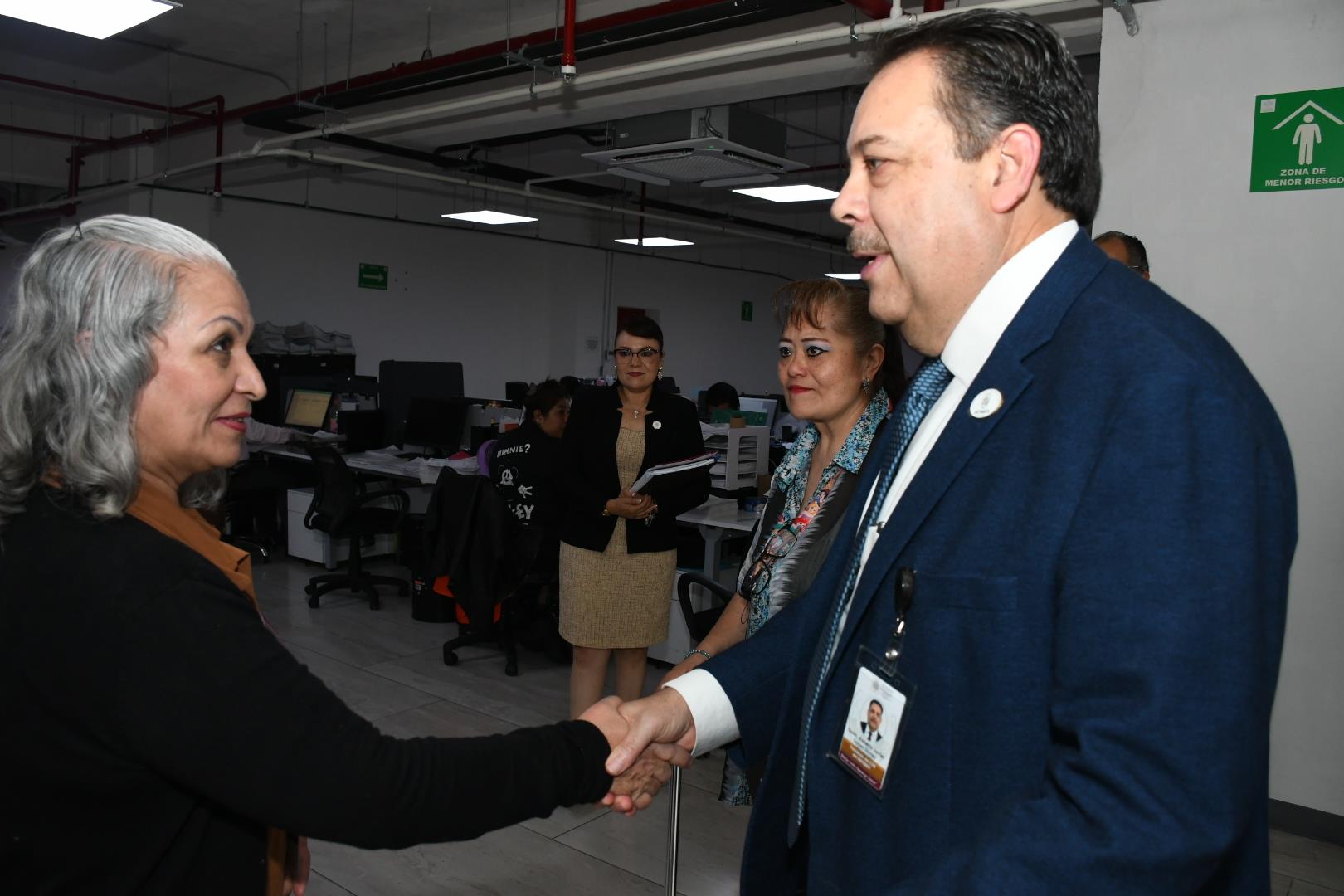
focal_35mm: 27
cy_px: 448
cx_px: 672
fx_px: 1008
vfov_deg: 47.9
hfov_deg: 67.4
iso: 1000
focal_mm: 18
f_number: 5.6
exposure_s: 1/160
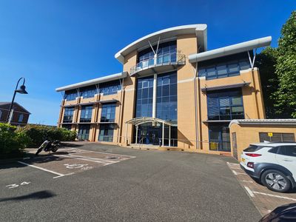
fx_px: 111
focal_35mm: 13
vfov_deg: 89.9
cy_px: 111
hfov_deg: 106.2
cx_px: 148
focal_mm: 2.2
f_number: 2.2
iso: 50
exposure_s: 1/2423
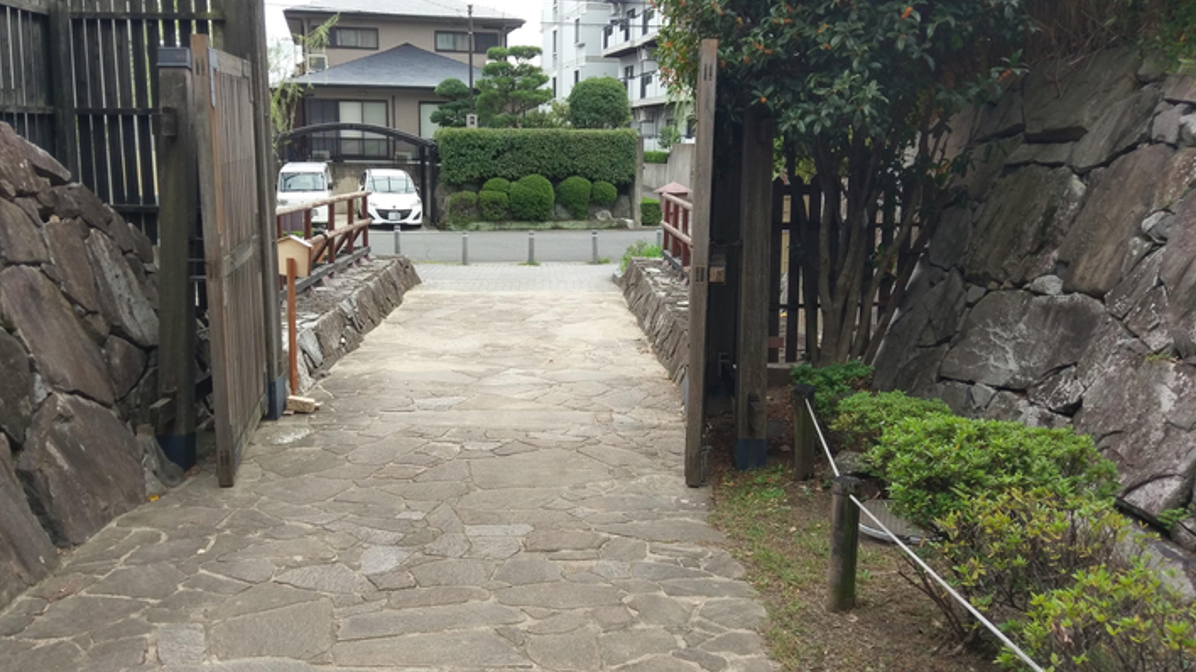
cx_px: 557
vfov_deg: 36.7
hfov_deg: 61.0
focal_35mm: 32
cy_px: 355
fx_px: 1015
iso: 100
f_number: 1.8
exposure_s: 1/330
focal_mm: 4.58
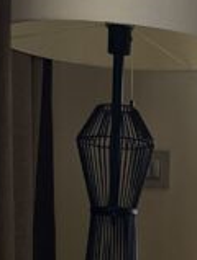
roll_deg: -0.4
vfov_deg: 11.5
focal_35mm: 167
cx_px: 396
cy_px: 345
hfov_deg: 8.5
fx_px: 1262
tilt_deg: -1.0
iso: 64
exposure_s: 1/121
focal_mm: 5.1
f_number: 1.6
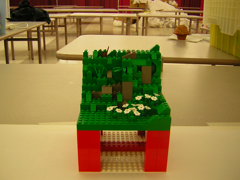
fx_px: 257
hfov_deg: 50.1
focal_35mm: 37
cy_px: 90
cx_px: 117
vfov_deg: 38.7
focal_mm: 4.7
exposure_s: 1/6.8
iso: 50
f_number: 2.6
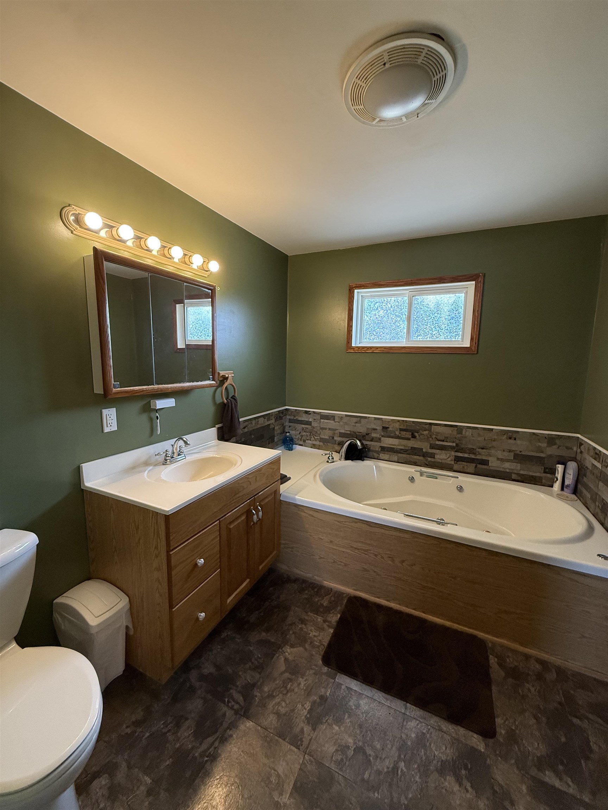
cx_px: 304
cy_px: 405
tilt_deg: -7.8
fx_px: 328
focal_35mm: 14
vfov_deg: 102.1
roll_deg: -2.1
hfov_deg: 85.7
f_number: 2.2
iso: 250
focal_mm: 2.22
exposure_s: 1/120
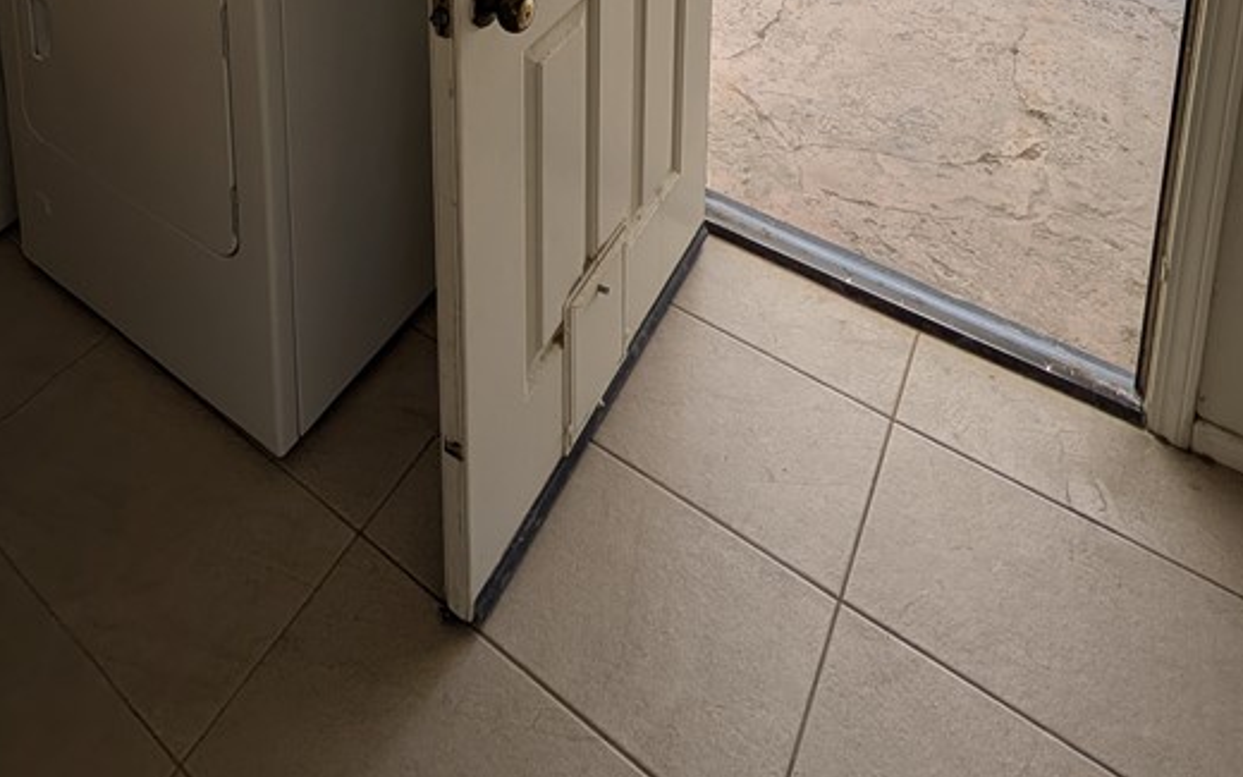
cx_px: 534
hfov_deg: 72.2
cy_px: -336
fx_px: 847
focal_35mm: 25
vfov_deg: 31.1
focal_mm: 2.02
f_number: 1.7
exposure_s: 1/1499
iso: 54
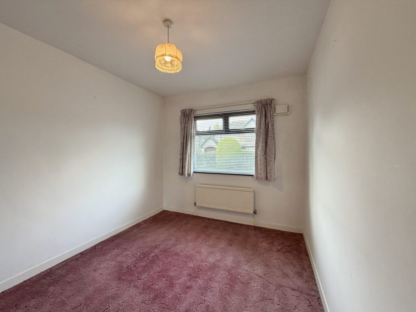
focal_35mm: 14
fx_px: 168
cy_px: 156
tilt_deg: -2.0
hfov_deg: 102.1
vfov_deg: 85.7
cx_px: 208
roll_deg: +0.0
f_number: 2.2
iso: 160
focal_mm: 2.22
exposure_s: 1/121
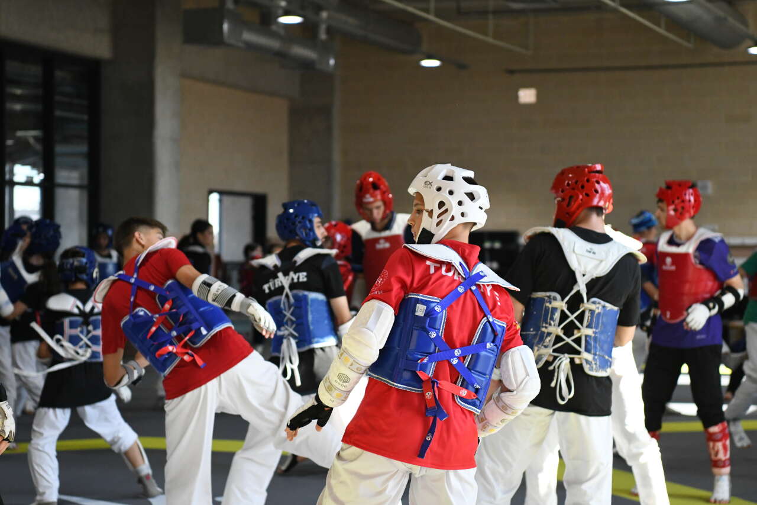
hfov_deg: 24.2
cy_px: 252
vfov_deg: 16.3
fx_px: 1766
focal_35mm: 84
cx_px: 378
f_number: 3.3
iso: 3200
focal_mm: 70
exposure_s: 1/1500
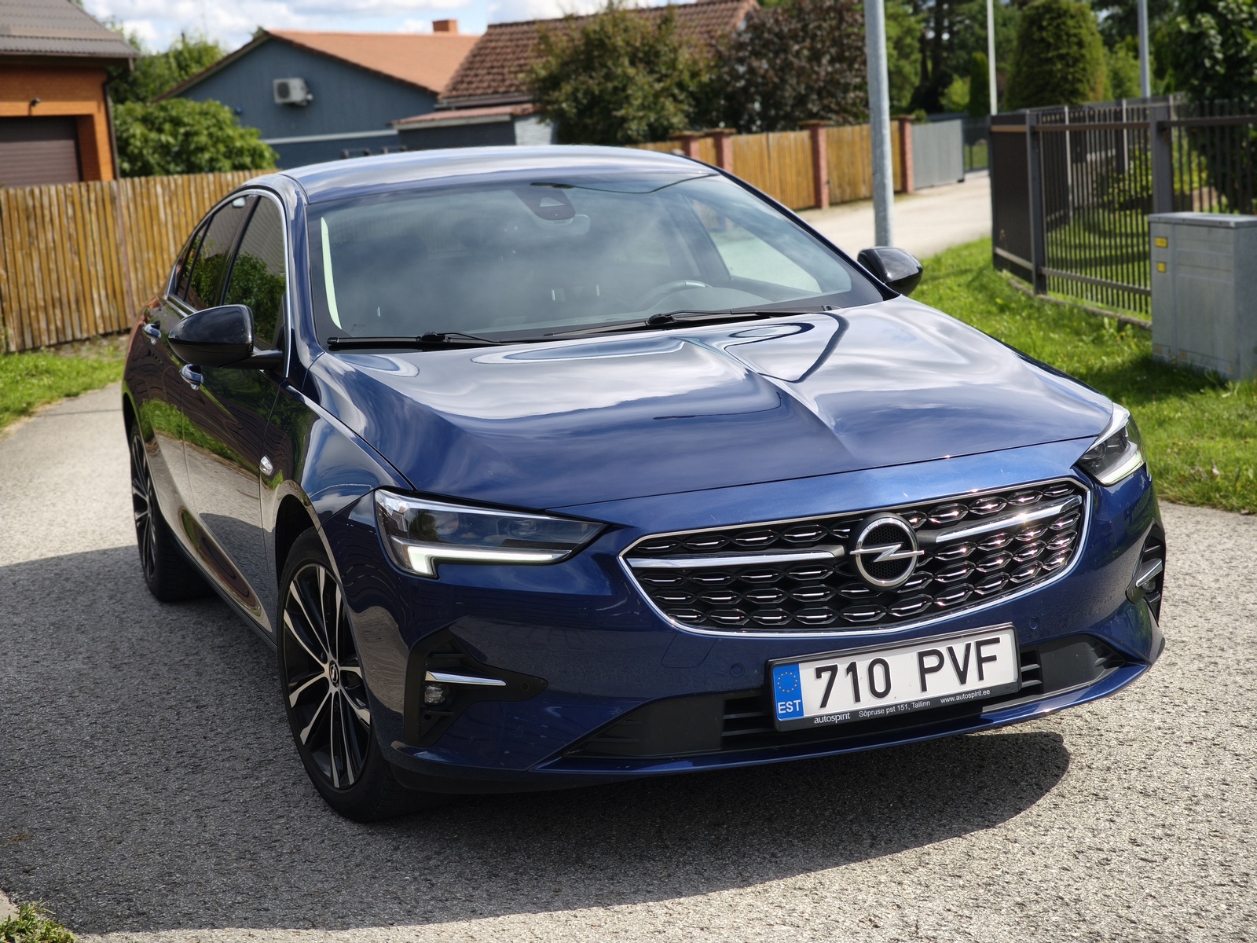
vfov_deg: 24.4
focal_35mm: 60
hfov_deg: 32.2
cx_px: 628
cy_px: 472
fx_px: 2179
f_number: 2
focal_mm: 8.8
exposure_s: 1/363
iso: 50
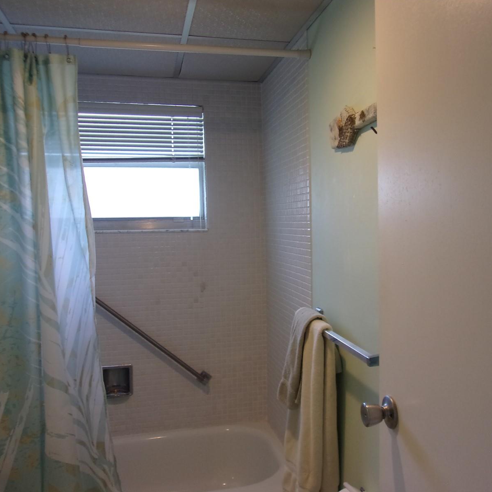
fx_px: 515
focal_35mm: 32
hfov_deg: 50.9
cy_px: 245
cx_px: 286
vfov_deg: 51.1
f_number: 3
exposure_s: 1/34
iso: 106
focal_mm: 4.9
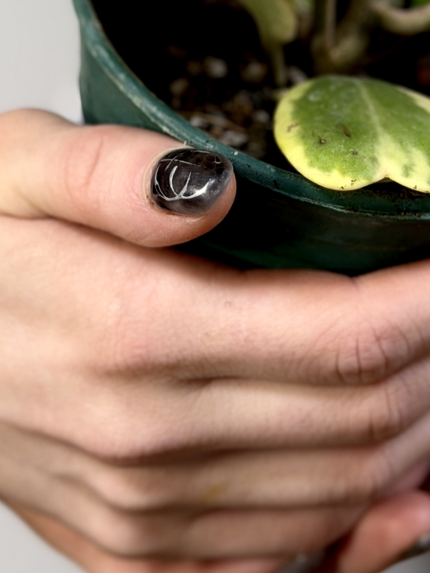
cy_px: -235
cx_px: 269
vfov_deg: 13.2
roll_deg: -0.7
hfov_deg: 10.4
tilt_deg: -6.2
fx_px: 2368
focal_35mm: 143
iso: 100
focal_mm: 6.76
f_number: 1.78
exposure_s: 1/98
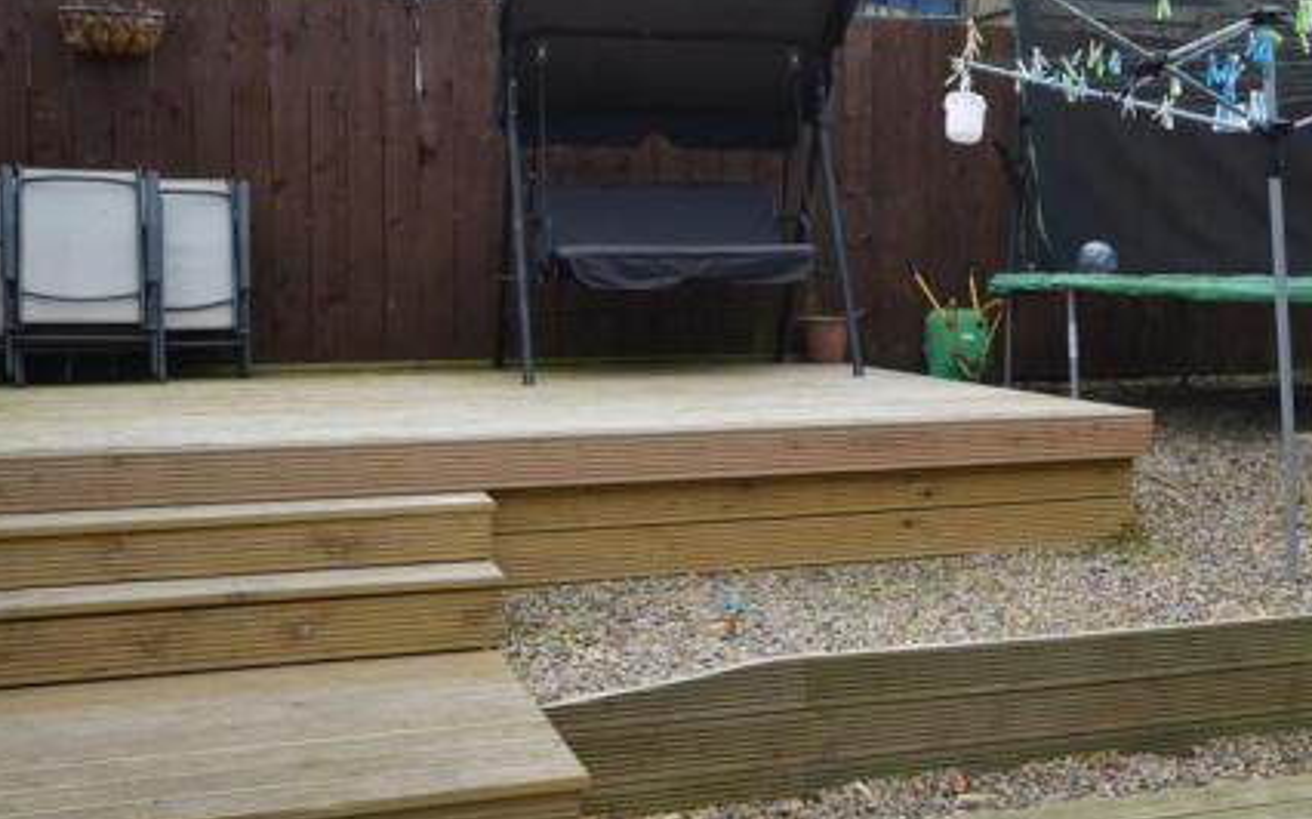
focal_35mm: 47
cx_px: 847
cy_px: 339
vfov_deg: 27.4
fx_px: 1680
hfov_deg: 42.2
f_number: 5
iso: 100
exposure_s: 1/100
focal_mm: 20
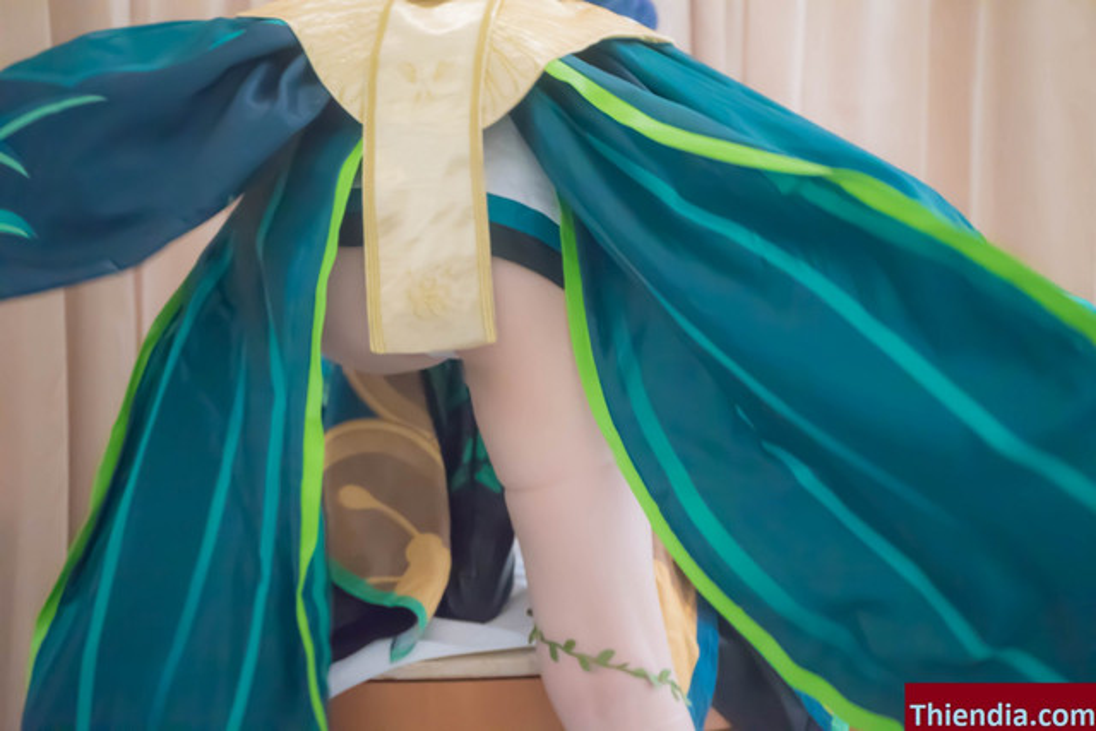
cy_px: 366
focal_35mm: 46
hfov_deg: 42.7
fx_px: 1401
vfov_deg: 29.3
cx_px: 548
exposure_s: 1/100
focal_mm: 46
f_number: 4.5
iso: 6400
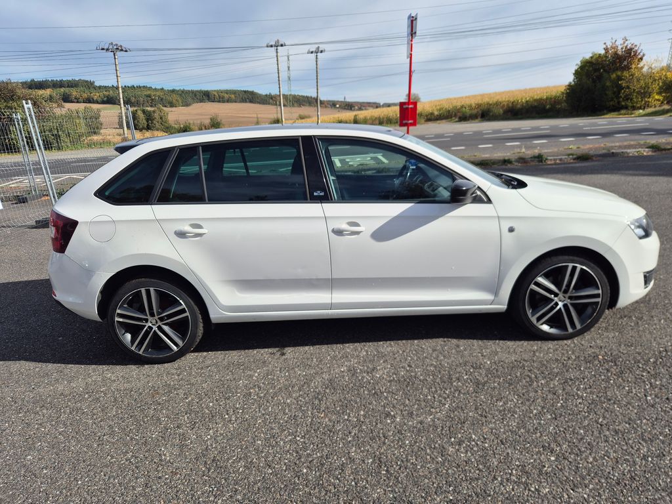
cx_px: 336
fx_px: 446
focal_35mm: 23
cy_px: 252
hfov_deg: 73.9
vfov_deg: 58.9
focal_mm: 5.4
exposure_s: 1/2056
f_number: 1.8
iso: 25
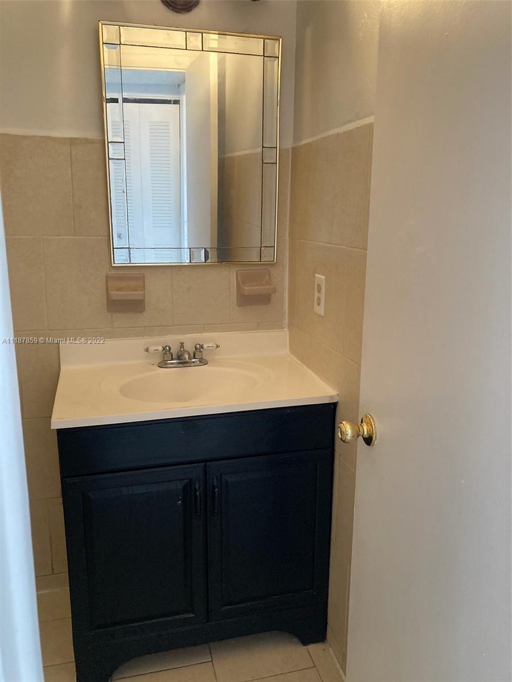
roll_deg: +0.7
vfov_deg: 63.4
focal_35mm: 28
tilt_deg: -9.9
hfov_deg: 49.7
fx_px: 552
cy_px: 341
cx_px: 256
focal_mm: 3.99
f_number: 1.8
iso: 200
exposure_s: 1/60
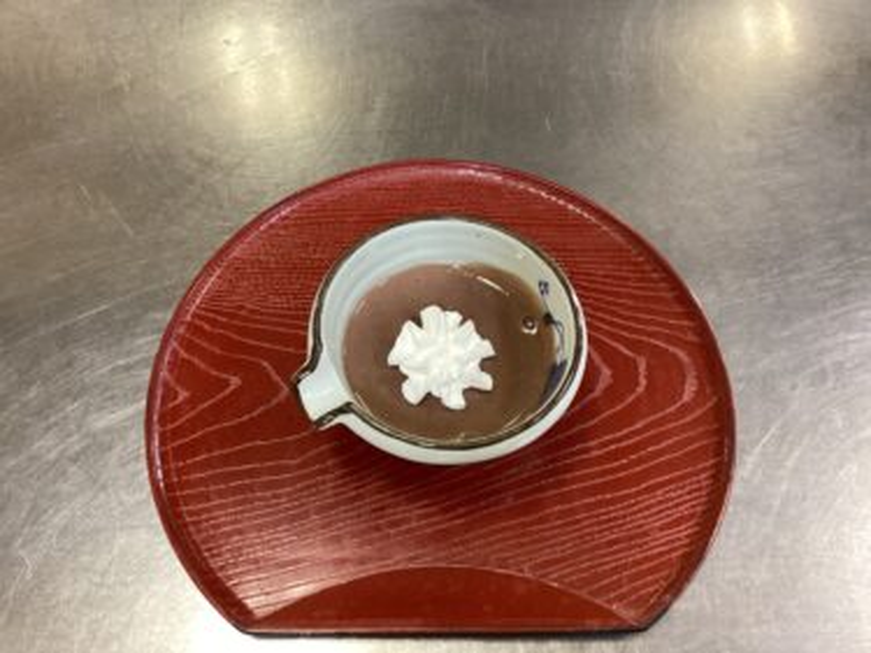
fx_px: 780
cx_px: 436
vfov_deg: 45.4
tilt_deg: -64.4
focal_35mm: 31
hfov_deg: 58.4
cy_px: 326
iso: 250
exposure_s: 1/50
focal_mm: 3.3
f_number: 2.4
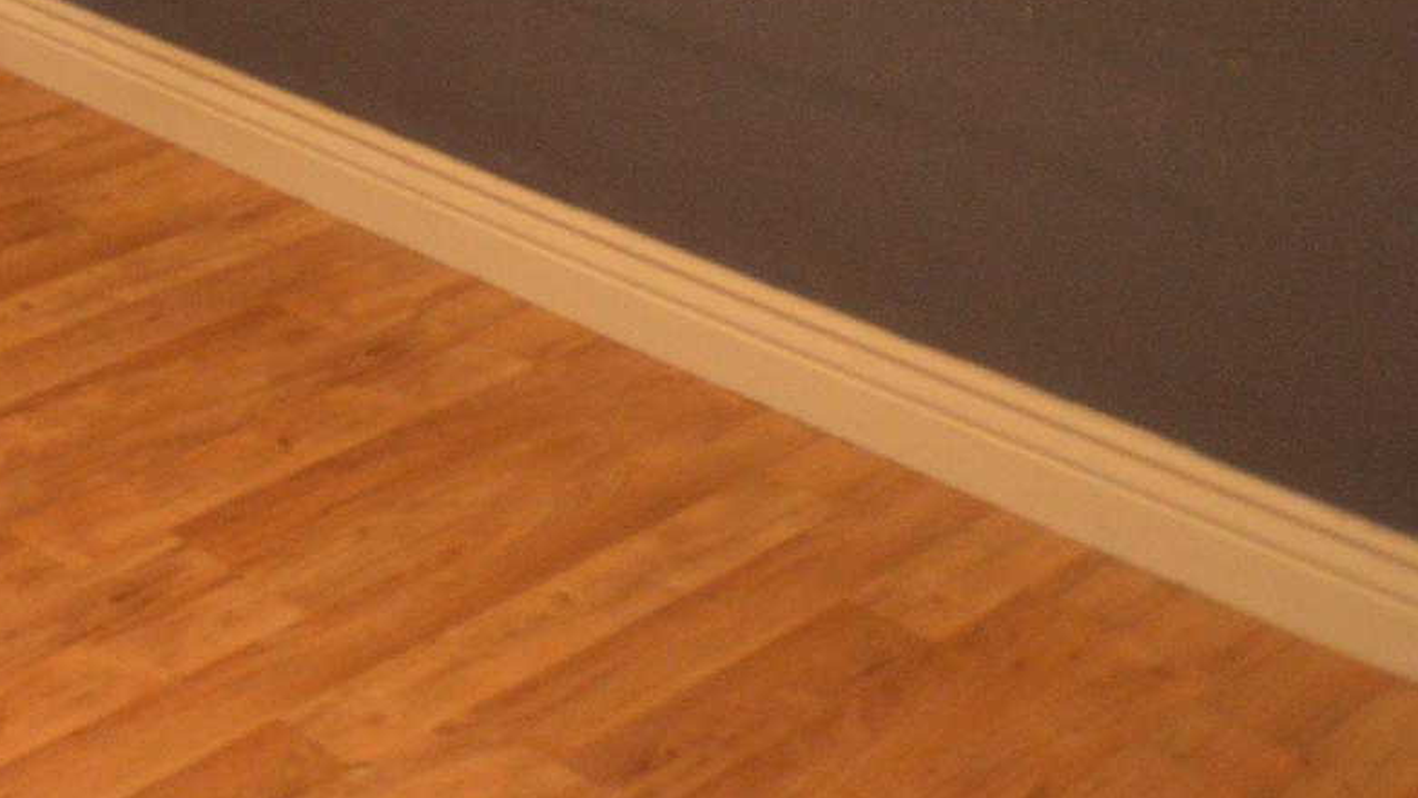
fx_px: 2783
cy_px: -416
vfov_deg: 15.1
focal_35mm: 74
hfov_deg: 25.7
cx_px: -261
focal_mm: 18
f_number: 3.5
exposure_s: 1/60
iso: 1800
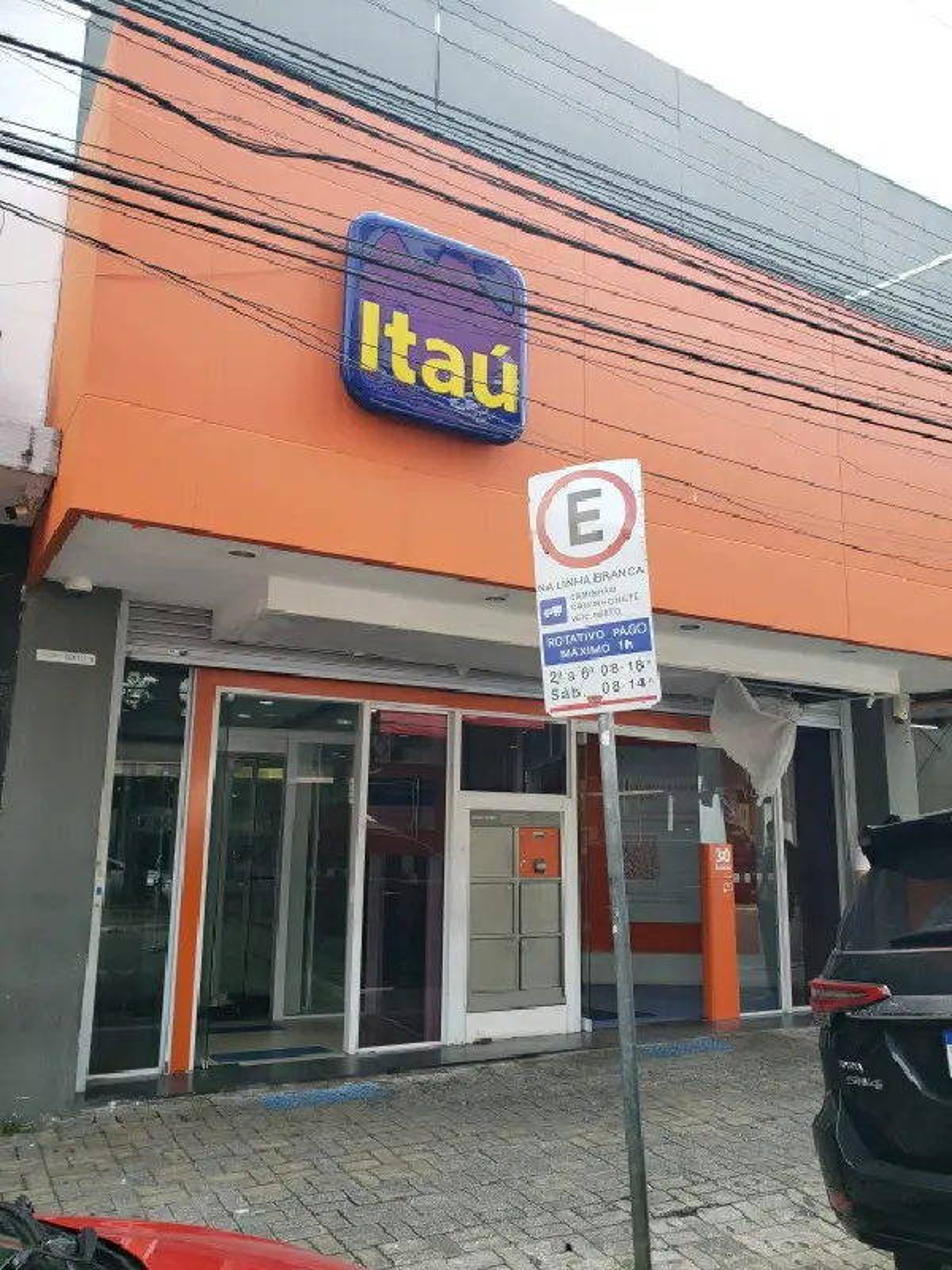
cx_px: 476
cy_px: 635
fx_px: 953
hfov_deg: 53.1
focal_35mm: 26
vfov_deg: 67.3
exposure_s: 1/167
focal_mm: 4.3
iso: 50
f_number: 2.4
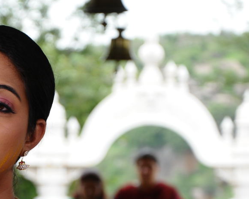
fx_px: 2140
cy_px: 224
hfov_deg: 6.6
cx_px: 38
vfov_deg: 5.3
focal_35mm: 290
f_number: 5.3
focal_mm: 75
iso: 320
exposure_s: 1/160
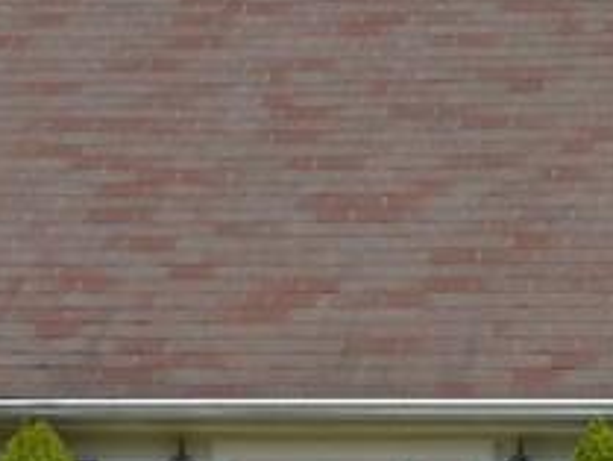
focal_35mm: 152
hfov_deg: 12.6
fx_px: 2693
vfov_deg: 9.8
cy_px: 267
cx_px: 763
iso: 100
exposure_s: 1/800
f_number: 4
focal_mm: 5.4
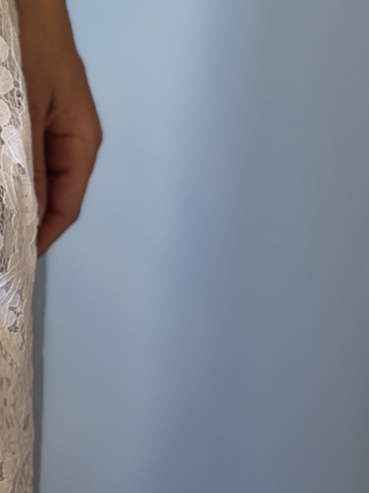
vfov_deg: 10.5
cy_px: -188
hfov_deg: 7.8
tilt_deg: -10.8
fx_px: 2615
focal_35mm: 184
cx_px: -274
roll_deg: -2.0
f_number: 1.78
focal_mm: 6.76
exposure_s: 1/50
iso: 80
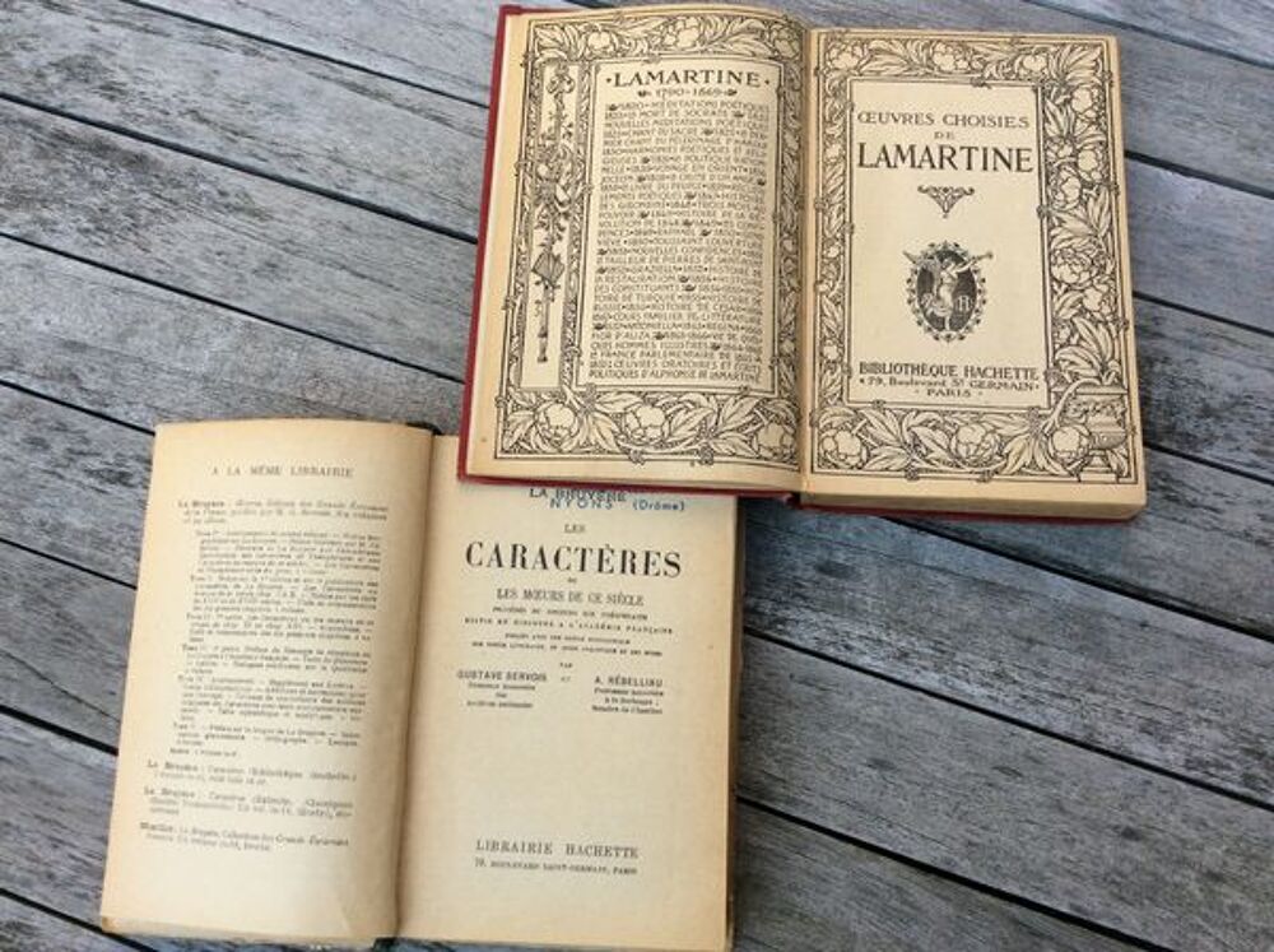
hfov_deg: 56.9
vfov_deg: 44.1
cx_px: 637
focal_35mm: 32
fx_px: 1176
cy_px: 476
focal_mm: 3.3
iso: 32
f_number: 2.4
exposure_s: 1/697
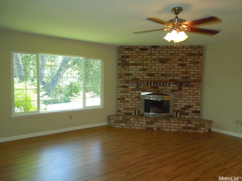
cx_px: 121
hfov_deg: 69.4
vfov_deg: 54.9
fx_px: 175
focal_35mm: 25
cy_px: 90
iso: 160
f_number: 3.3
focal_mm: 4.5
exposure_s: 1/40
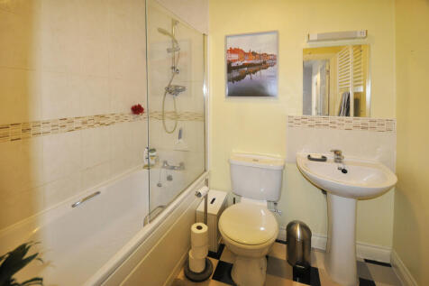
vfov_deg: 77.3
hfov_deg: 100.4
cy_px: 143
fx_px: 179
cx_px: 214
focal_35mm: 15
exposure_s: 1/60
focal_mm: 10
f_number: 3.5
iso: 800
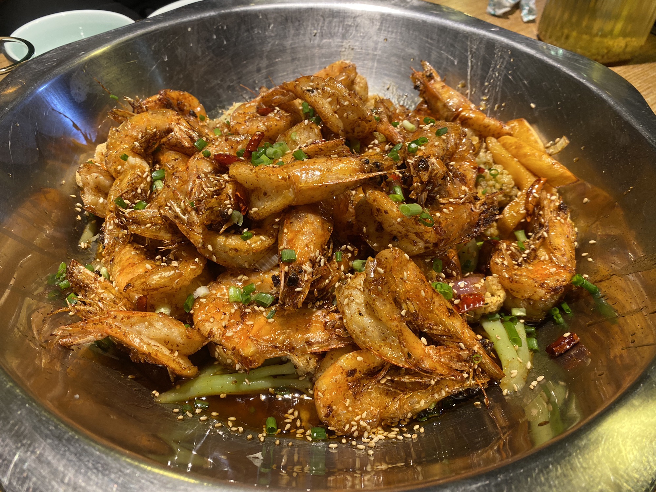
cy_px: 246
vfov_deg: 53.1
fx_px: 493
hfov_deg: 67.3
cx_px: 328
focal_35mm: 26
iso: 125
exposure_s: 1/100
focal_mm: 4.25
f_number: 1.8
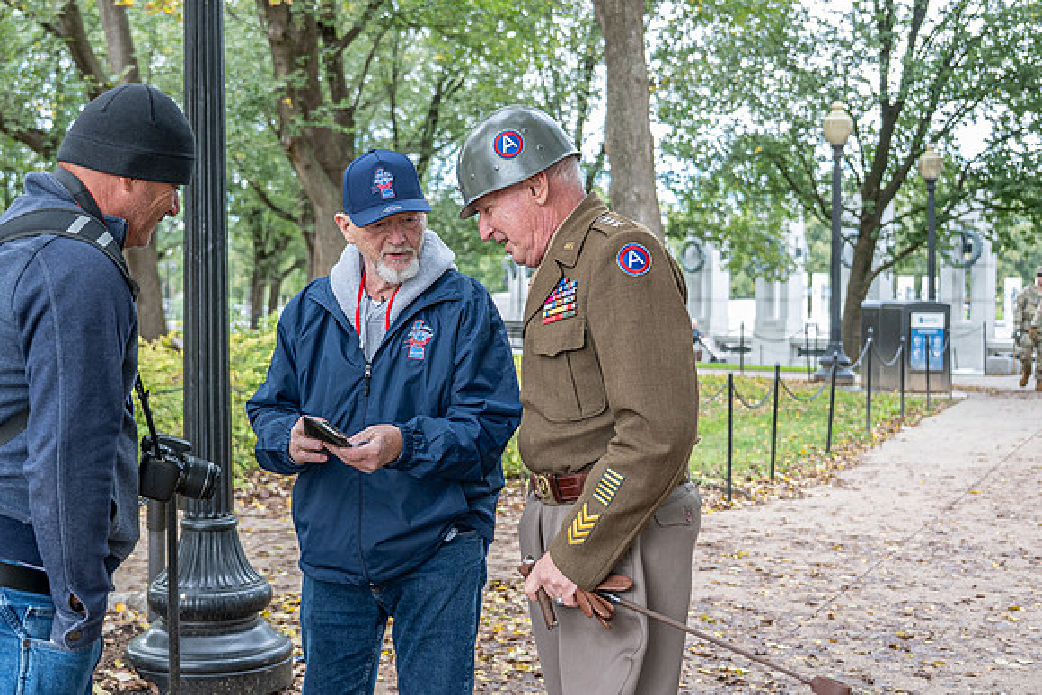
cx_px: 409
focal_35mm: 48
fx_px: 1375
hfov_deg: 41.3
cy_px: 353
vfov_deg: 28.4
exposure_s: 1/400
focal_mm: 28.5
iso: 640
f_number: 2.8
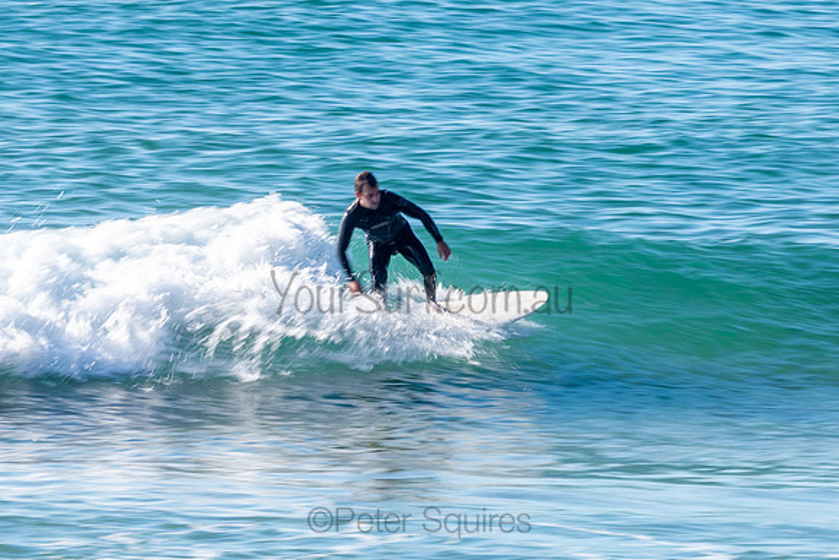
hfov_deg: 3.4
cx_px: 429
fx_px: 13952
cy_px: 274
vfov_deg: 2.3
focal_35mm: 599
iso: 64
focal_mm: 500
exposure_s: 1/40
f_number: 22
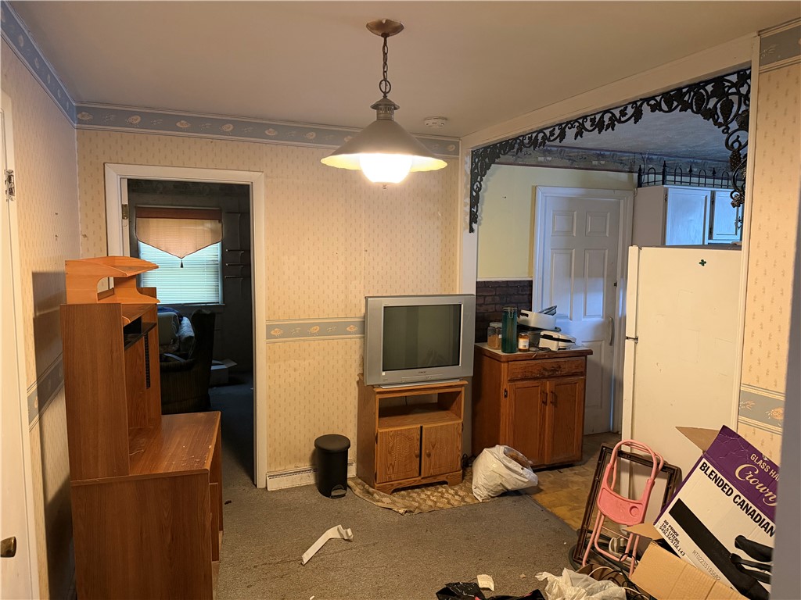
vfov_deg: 56.8
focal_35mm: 24
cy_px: 300
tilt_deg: -5.2
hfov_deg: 71.6
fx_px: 555
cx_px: 400
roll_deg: -1.0
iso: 640
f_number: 1.78
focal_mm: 6.76
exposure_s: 1/40
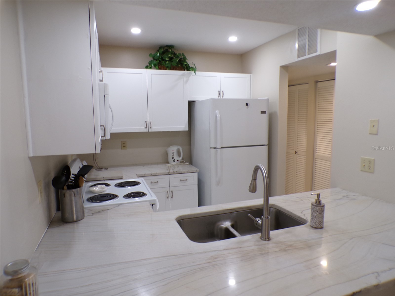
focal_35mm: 24
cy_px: 148
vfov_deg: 56.8
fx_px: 274
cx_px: 198
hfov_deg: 71.6
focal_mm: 4.3
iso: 130
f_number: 3
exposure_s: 1/34
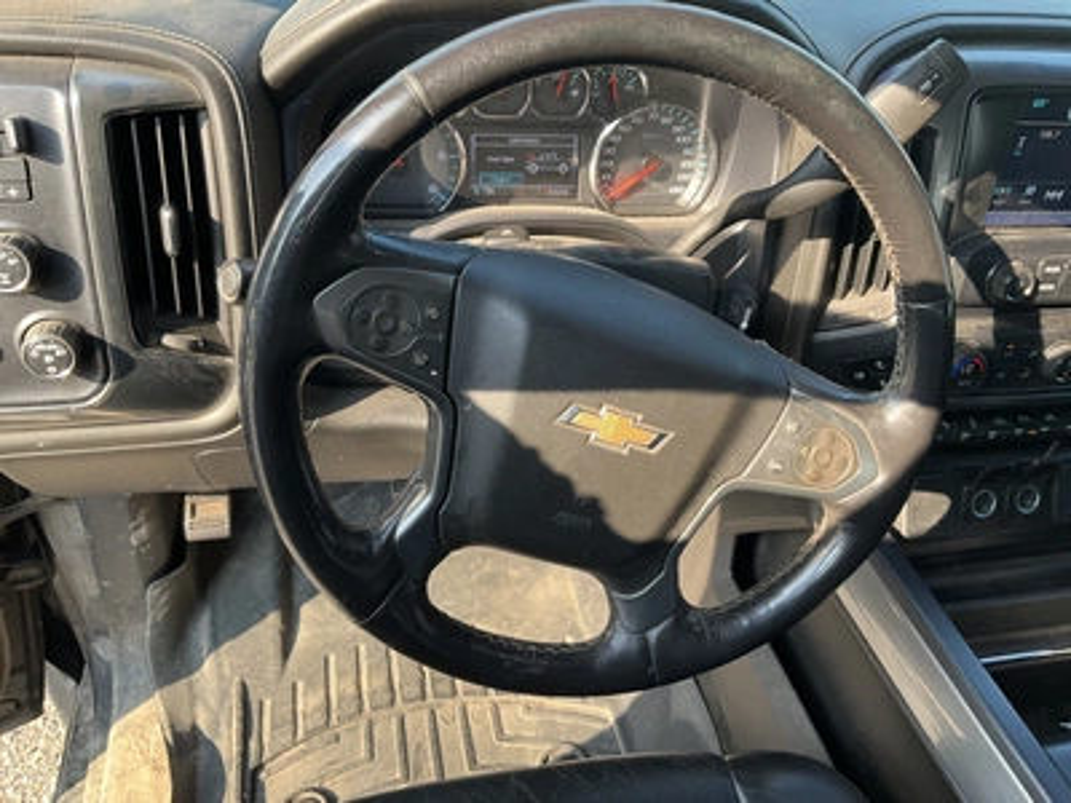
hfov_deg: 61.7
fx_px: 897
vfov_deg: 48.2
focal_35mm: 29
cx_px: 536
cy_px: 402
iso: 32
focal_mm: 3
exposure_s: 1/122
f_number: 1.8
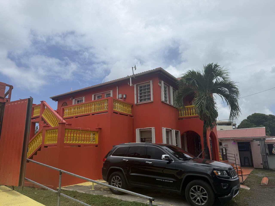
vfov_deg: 56.8
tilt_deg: +13.7
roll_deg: +1.5
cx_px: 138
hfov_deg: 71.6
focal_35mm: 24
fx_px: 191
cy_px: 103
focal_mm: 6.76
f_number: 1.78
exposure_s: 1/7353
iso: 80
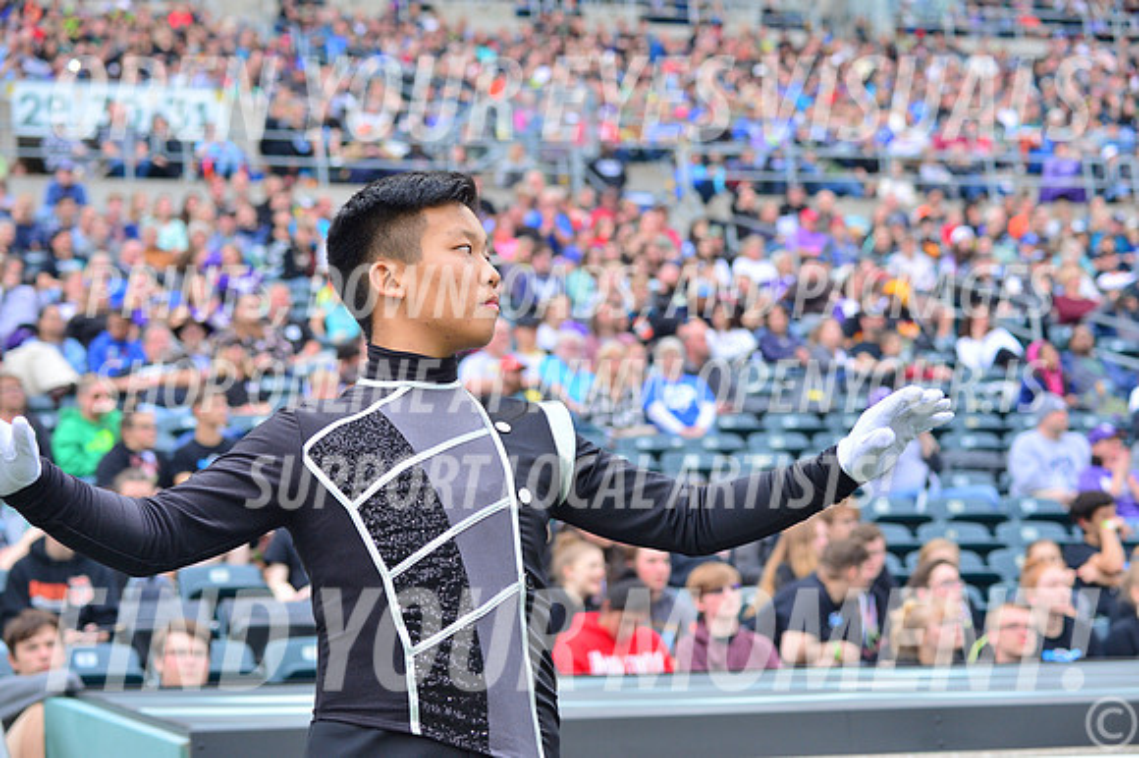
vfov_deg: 14.4
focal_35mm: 95
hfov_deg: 21.5
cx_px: 570
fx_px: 3004
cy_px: 379
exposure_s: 1/320
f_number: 5.6
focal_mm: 95
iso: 400
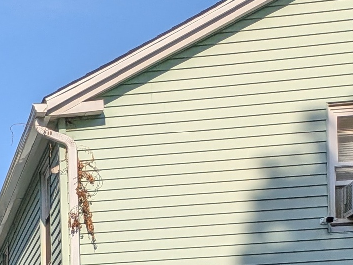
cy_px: 510
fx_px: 1061
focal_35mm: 104
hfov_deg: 15.3
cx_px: -345
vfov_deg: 12.7
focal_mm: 4.53
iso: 29
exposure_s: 1/1802
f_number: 1.7
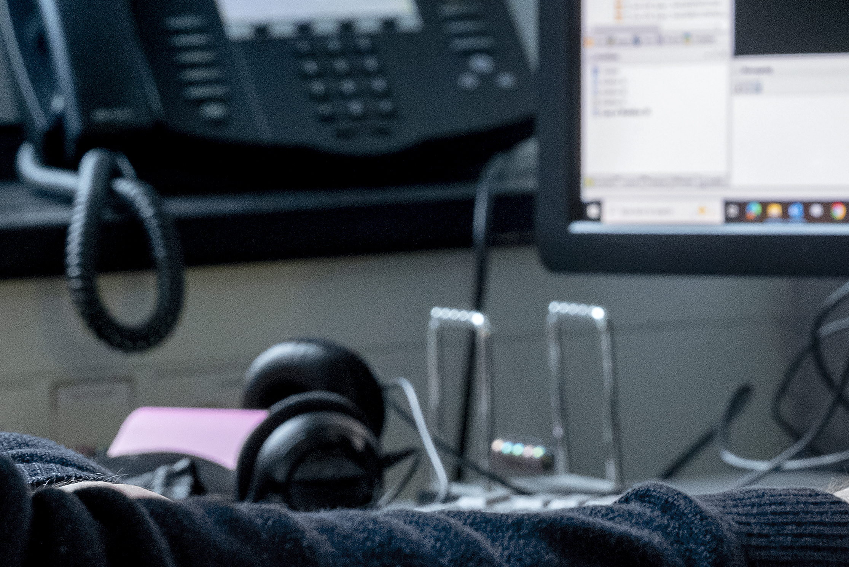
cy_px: -114
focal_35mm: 259
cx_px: 414
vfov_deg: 5.3
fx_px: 6108
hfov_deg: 8.0
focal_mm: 70
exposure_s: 1/30
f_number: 5.6
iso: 1600
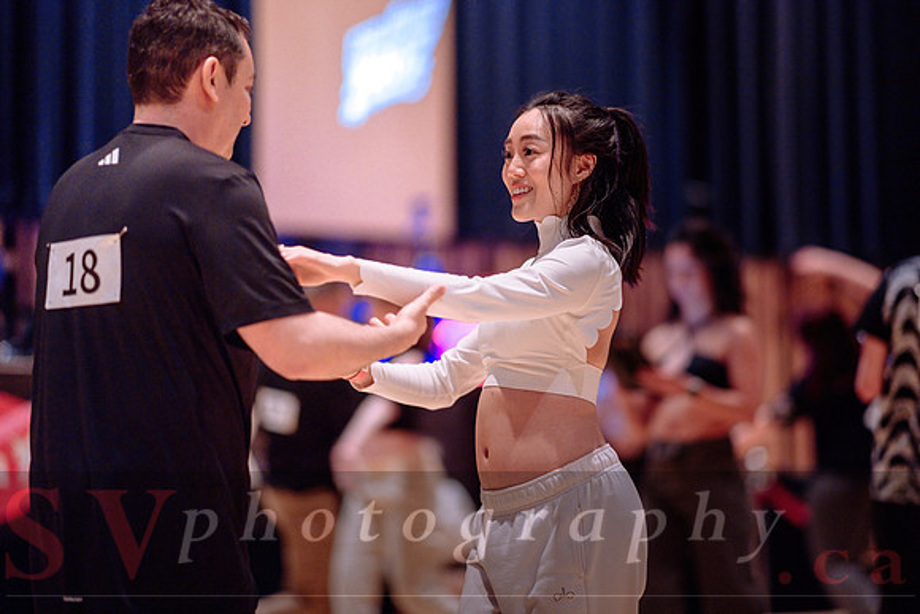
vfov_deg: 11.8
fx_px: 2979
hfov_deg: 17.6
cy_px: 273
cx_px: 511
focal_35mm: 117
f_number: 1.4
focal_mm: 105
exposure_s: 1/250
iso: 2000
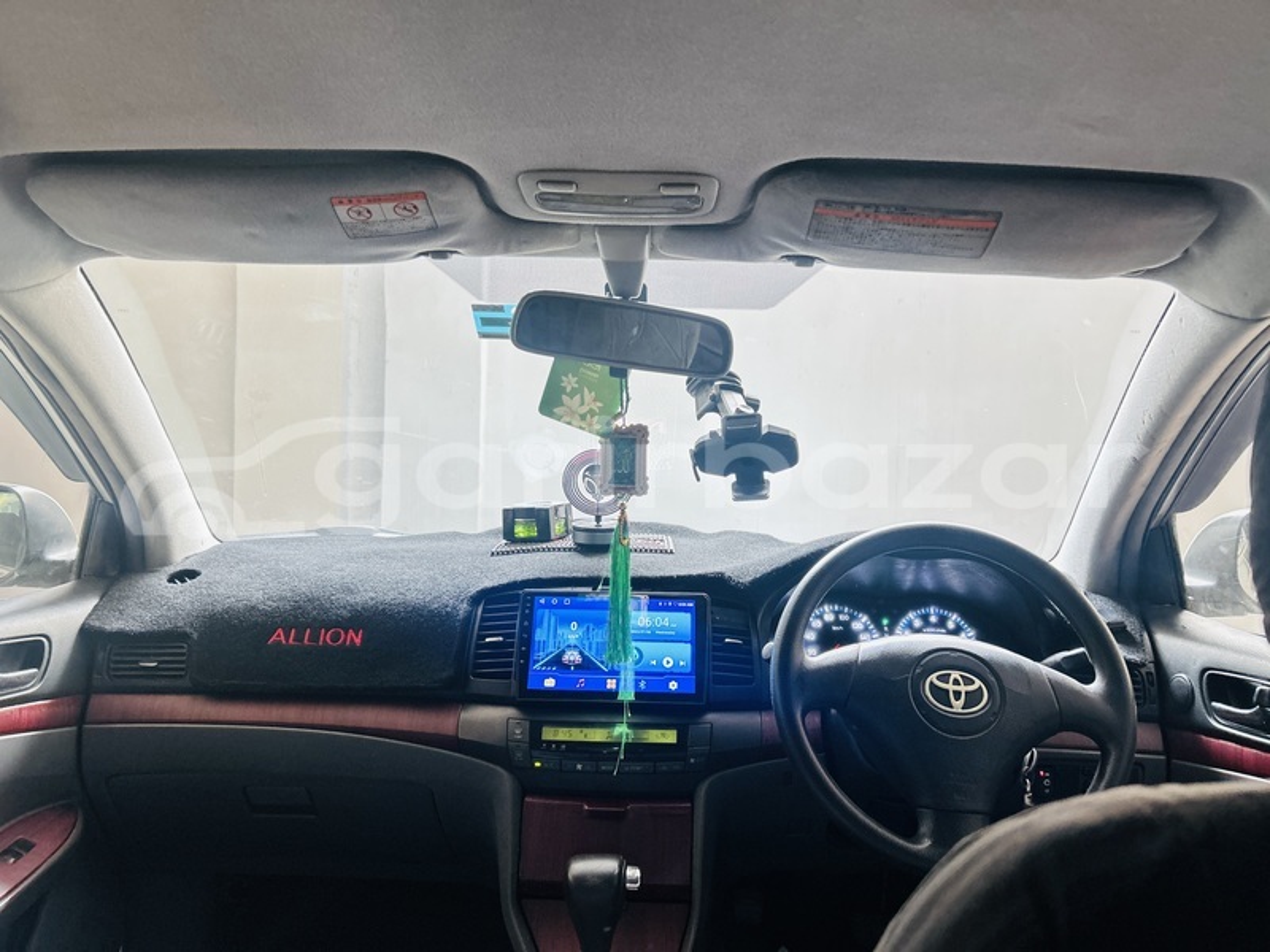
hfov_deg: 67.3
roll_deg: -1.2
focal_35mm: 26
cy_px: 476
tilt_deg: -1.4
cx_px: 635
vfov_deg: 53.1
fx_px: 954
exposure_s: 1/60
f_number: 1.5
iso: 160
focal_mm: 5.7
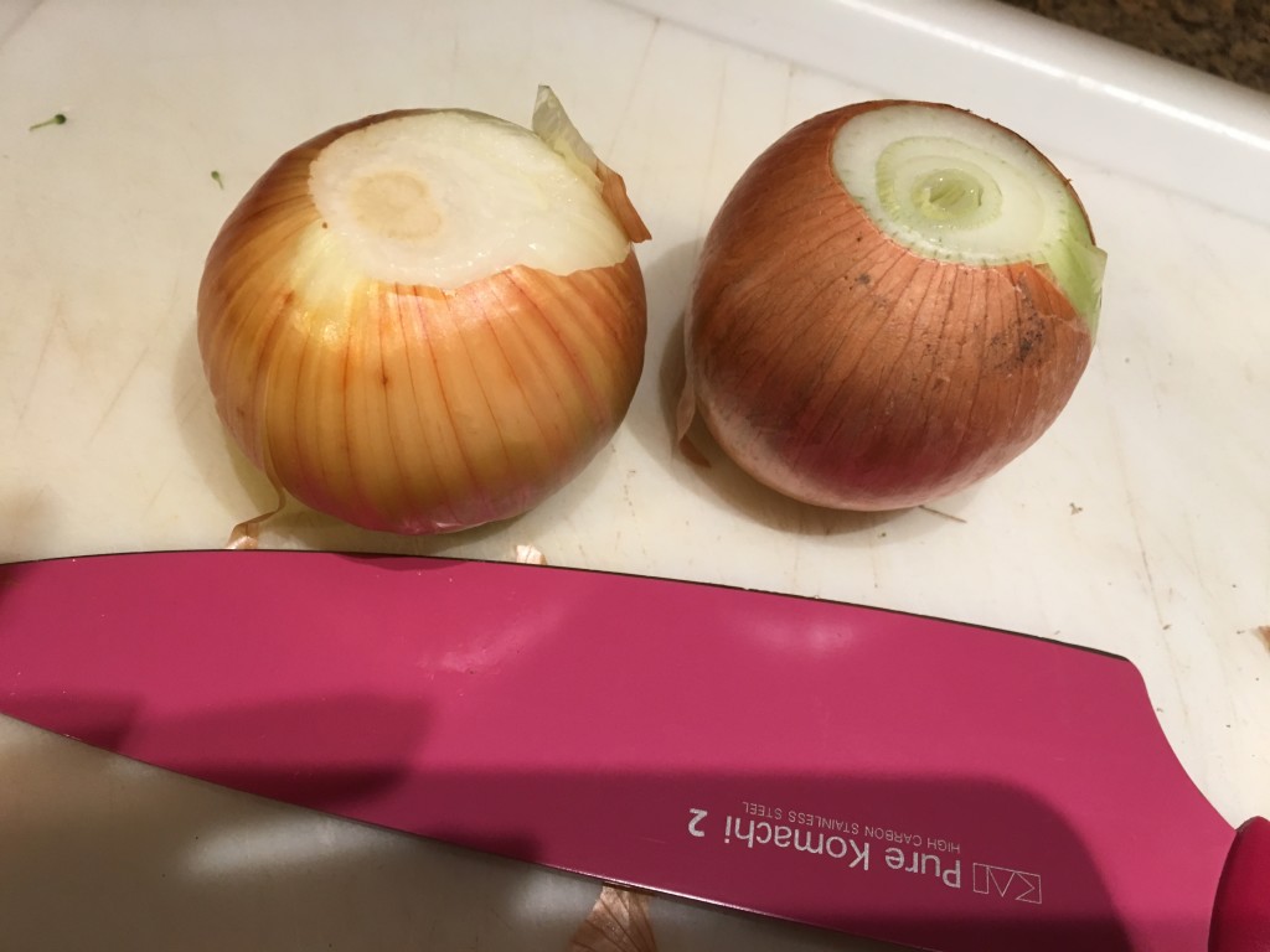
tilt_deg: -59.6
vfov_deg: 48.2
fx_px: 1064
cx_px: 635
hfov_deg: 61.7
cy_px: 476
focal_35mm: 29
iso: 100
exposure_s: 1/30
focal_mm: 4.15
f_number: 2.2
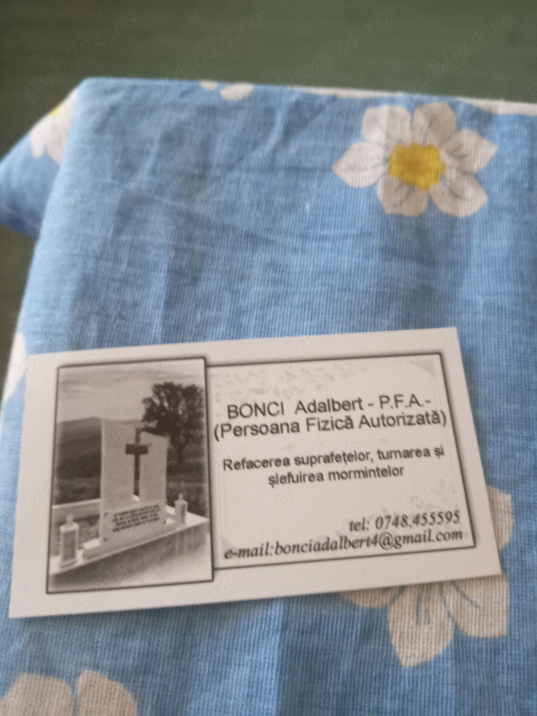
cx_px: 268
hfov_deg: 51.3
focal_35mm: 27
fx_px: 559
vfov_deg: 65.3
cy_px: 358
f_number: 1.8
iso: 2459
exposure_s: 1/15
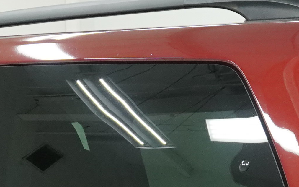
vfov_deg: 7.9
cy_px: 413
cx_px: 157
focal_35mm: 156
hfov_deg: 13.4
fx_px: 1271
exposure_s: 1/200
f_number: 5.6
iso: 1000
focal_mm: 20
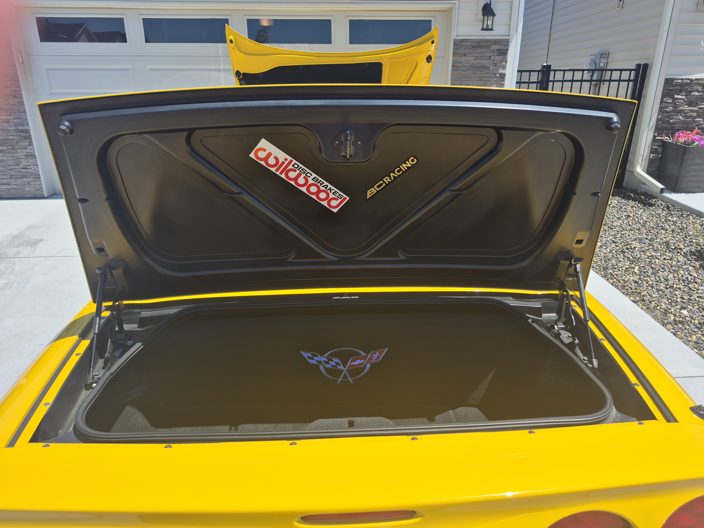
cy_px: 264
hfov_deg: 73.9
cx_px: 352
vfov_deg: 58.9
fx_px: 468
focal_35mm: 23
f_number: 1.8
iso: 25
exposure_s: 1/1748
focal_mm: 5.4
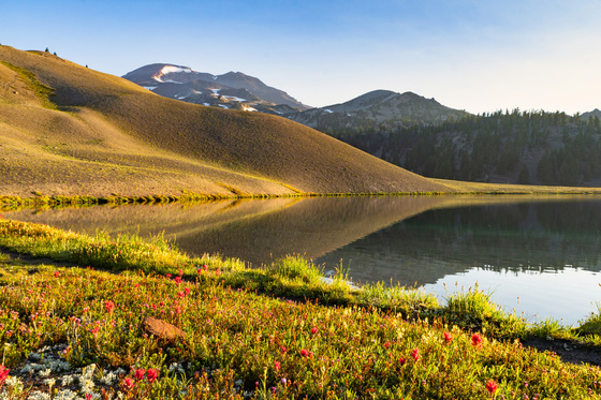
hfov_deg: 67.4
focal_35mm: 27
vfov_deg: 47.9
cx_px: 300
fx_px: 451
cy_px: 200
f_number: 16
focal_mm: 18
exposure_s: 1/80
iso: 200
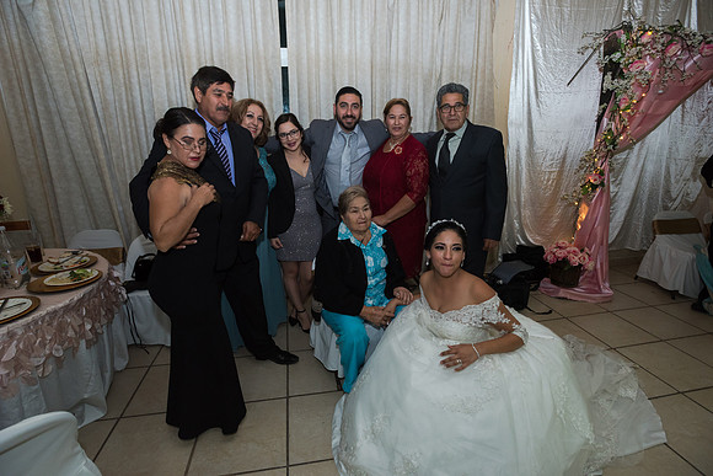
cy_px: 238
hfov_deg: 93.3
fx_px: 337
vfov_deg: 70.5
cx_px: 356
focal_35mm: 17
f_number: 4
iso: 1600
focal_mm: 17
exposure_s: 1/100
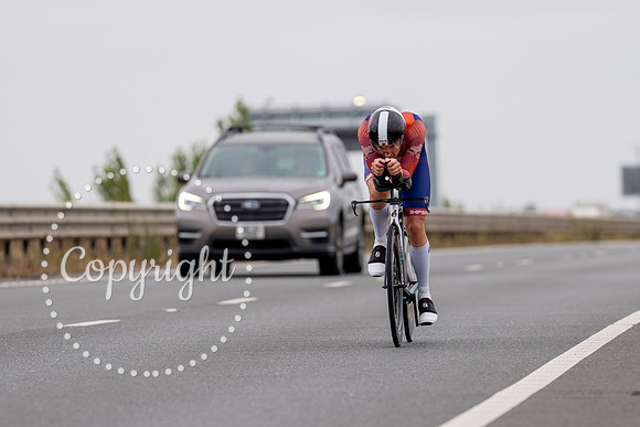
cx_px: 405
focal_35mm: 331
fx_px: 5894
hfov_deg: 6.2
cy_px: 313
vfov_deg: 4.1
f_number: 3.2
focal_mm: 200
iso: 100
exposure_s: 1/800
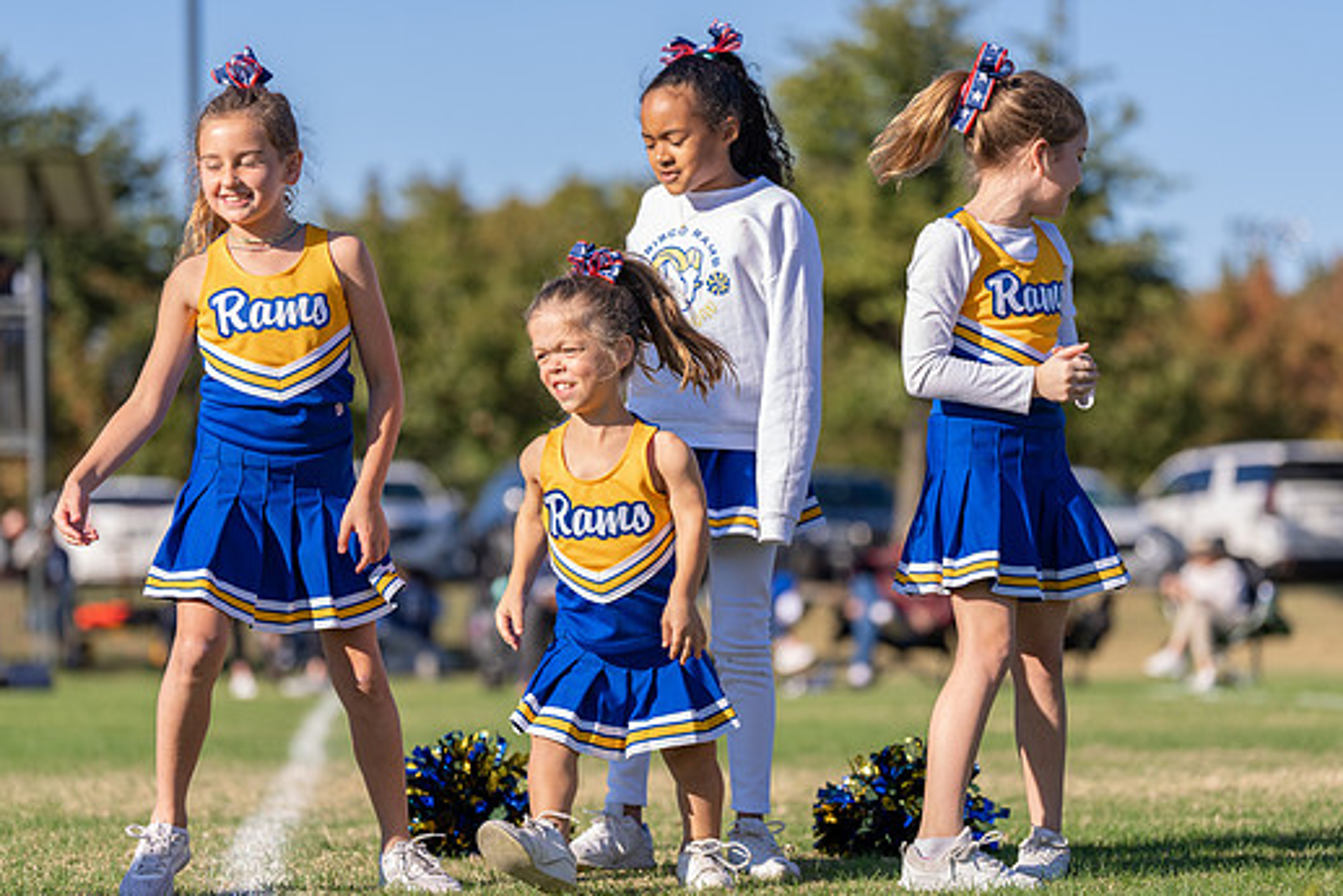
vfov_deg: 9.9
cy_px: 432
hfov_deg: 14.8
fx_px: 5187
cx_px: 623
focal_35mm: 139
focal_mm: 124
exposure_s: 1/1250
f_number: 2.8
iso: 100
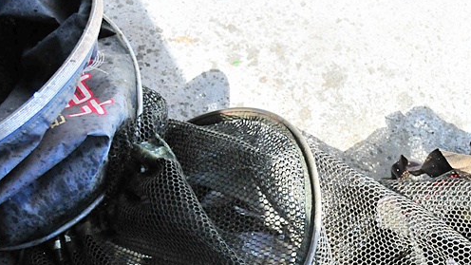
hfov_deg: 27.0
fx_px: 949
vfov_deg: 15.6
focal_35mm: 76
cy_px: 257
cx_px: 418
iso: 1600
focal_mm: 24
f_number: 3.8
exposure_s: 1/4000
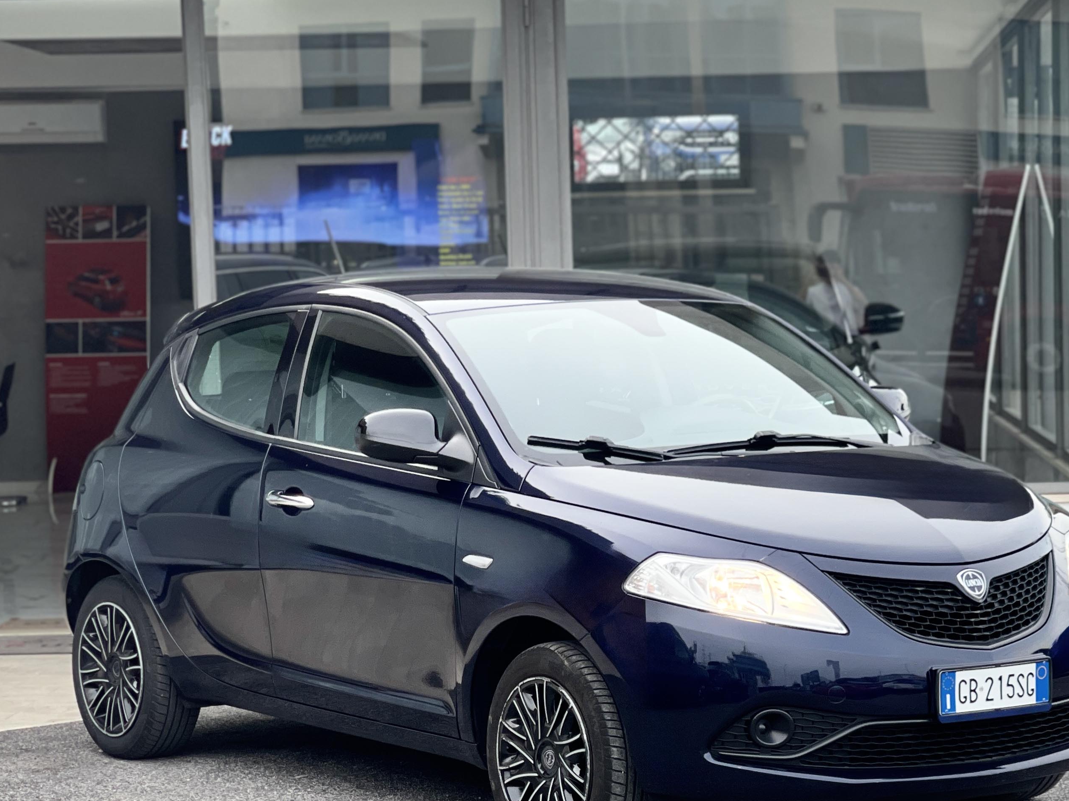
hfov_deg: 19.2
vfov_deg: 14.4
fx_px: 3150
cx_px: 619
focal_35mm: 102
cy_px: 616
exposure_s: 1/121
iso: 50
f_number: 2.2
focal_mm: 7.5
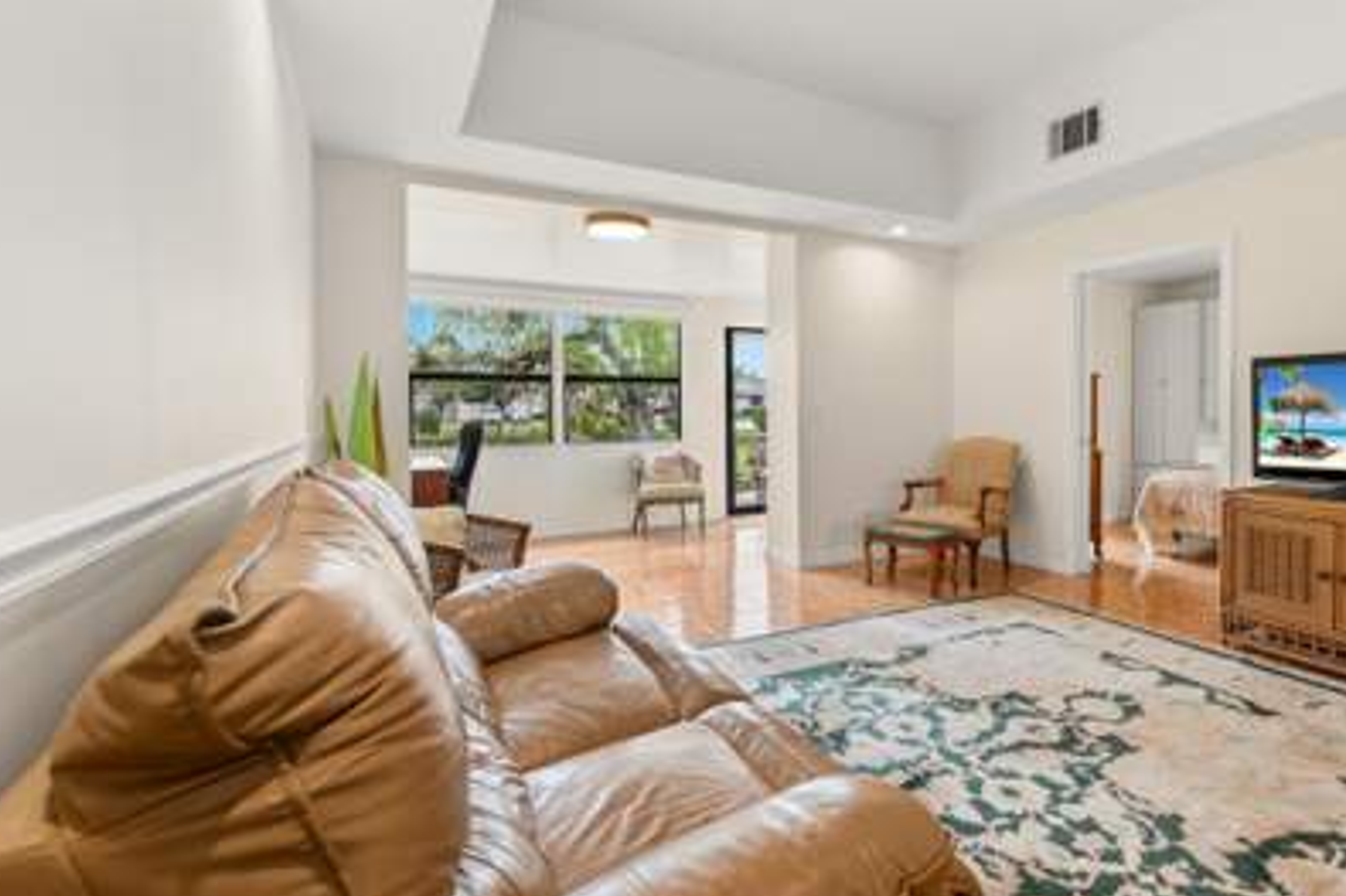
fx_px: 635
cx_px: 763
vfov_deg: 70.2
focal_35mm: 17
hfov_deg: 92.8
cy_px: 404
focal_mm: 14
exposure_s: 1/5
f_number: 9
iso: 250
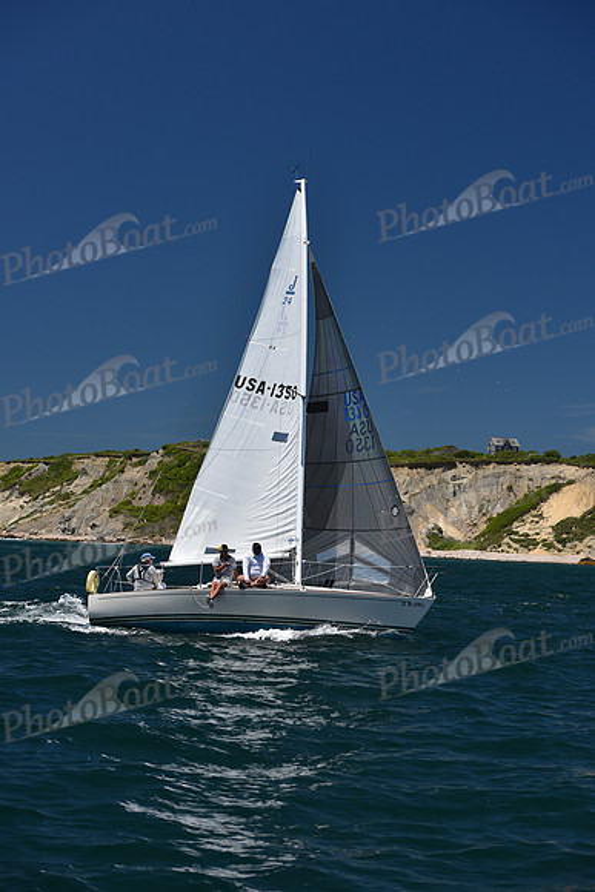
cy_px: 446
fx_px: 1858
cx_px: 298
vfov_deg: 27.0
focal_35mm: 75
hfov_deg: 18.2
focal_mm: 75
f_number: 6.3
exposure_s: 1/800
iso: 250
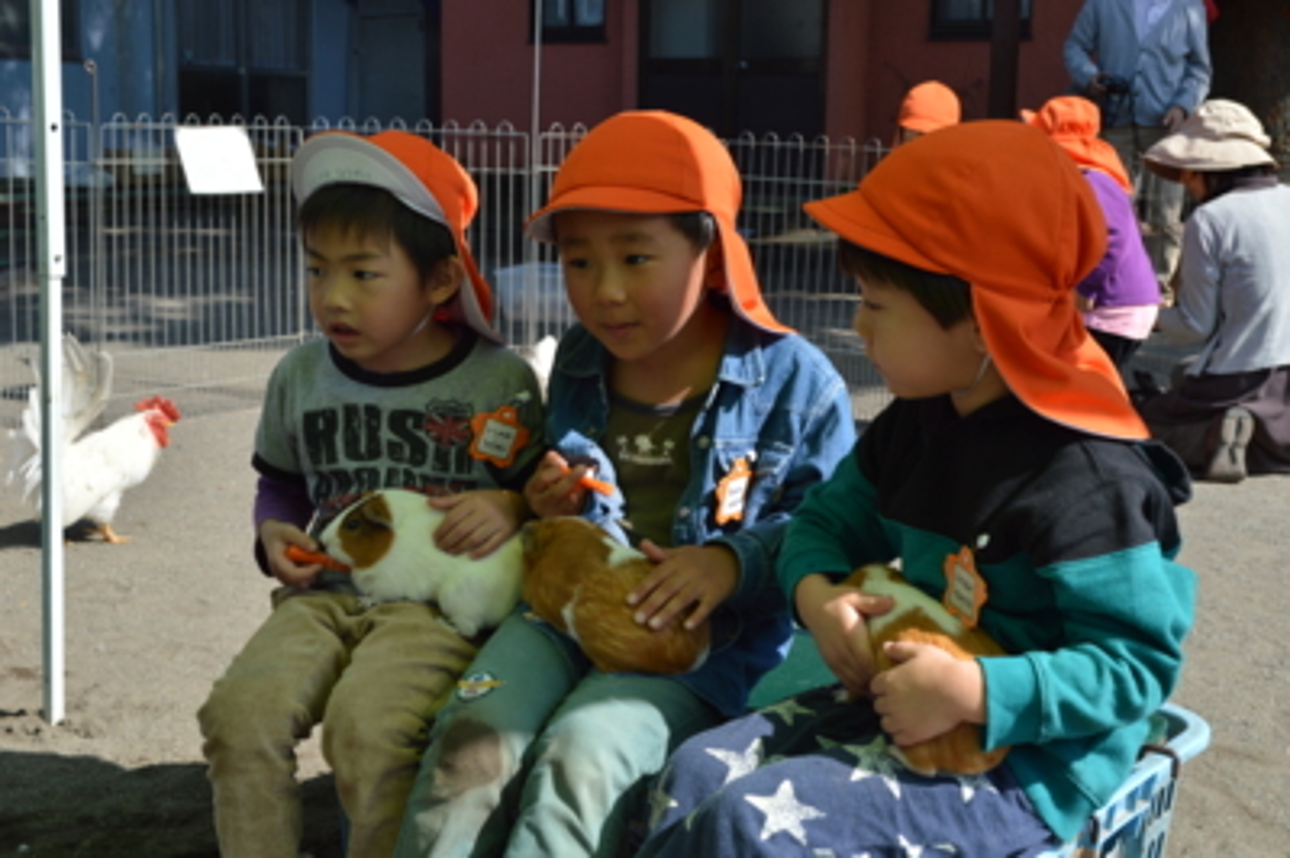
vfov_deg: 28.0
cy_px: 429
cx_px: 645
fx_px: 1719
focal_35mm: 48
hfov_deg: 41.1
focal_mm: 32
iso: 100
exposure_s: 1/200
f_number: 7.1
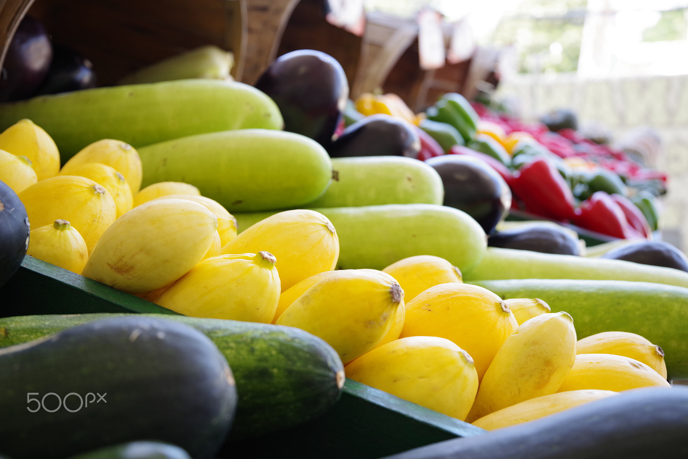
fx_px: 918
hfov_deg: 41.1
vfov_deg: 28.1
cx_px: 344
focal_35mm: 48
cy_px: 230
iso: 400
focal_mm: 48
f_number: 5.6
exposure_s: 1/60
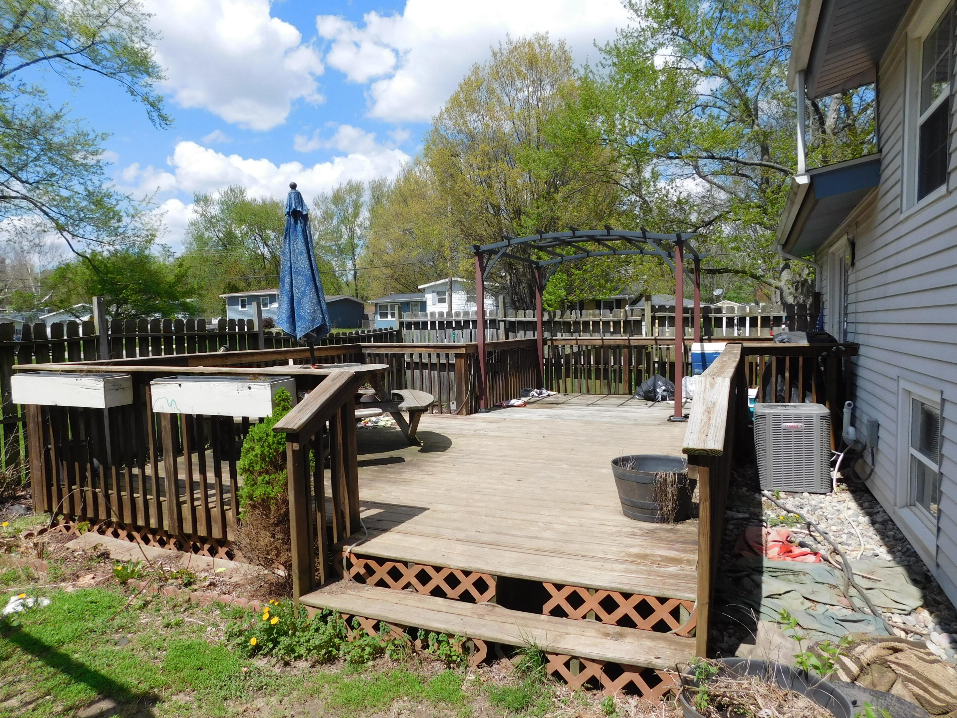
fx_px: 663
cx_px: 469
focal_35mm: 24
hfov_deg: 71.6
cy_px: 358
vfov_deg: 56.8
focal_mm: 4
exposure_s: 1/500
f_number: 6
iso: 125
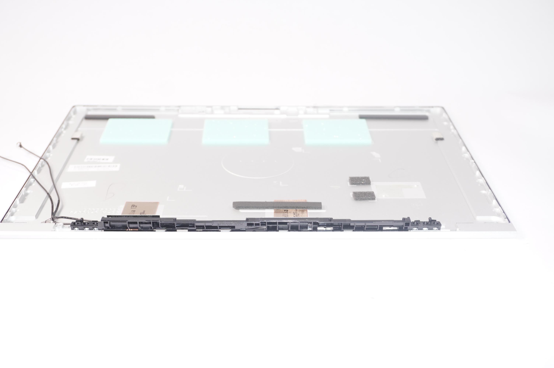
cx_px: 277
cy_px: 184
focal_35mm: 45
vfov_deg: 29.8
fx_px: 692
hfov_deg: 43.6
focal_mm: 30
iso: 100
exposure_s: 1/60
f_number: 5.6
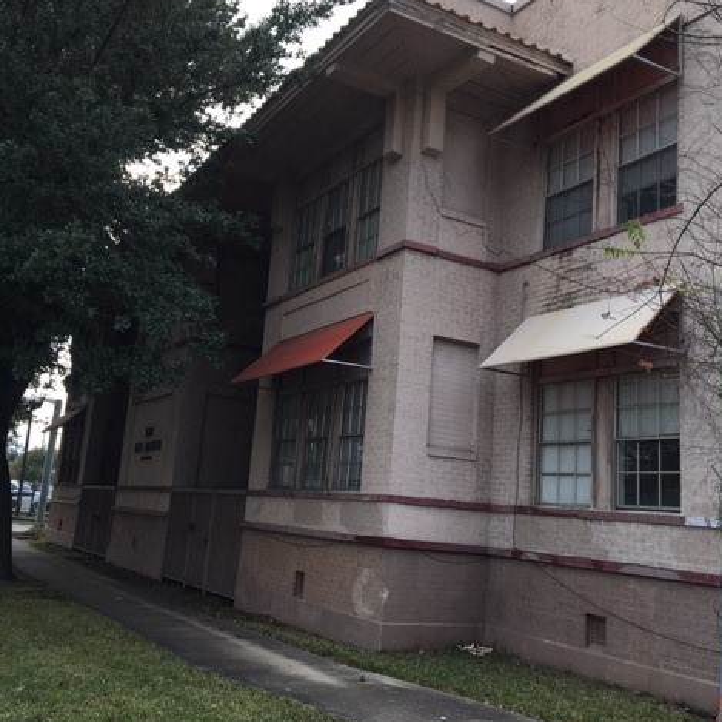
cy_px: 345
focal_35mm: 35
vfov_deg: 47.2
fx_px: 826
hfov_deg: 47.2
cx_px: 357
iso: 25
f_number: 2.2
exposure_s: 1/557
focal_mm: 4.15
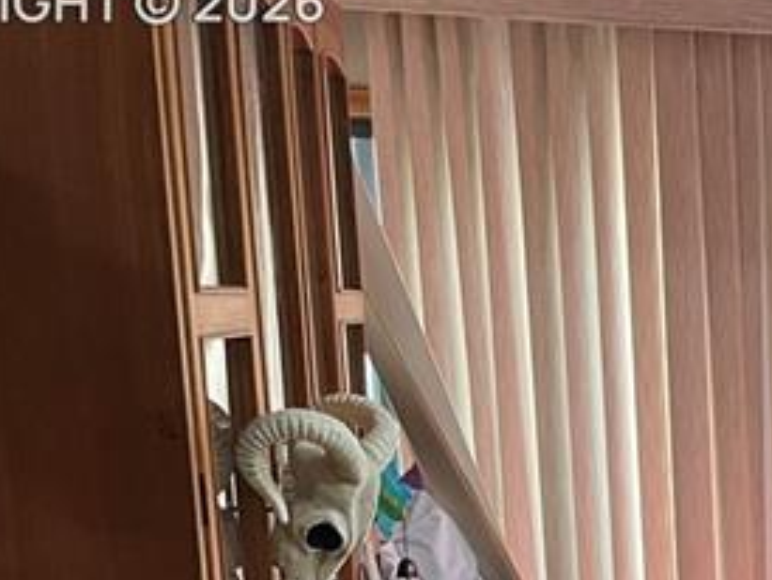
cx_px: 1223
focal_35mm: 97
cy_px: 855
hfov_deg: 17.7
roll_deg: -0.6
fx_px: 2165
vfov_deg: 14.3
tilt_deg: -15.2
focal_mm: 5.1
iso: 250
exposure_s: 1/60
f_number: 1.6
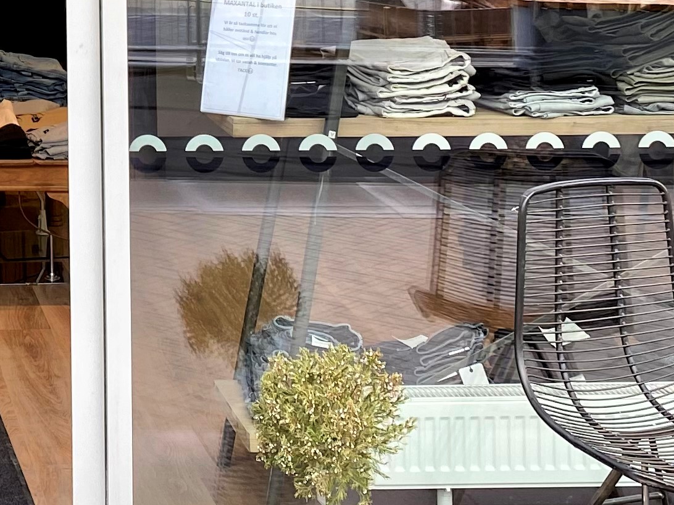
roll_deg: +0.3
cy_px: -190
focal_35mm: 96
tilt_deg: -0.2
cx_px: -138
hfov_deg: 19.3
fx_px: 1869
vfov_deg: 14.6
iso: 32
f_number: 1.8
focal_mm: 4.25
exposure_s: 1/184
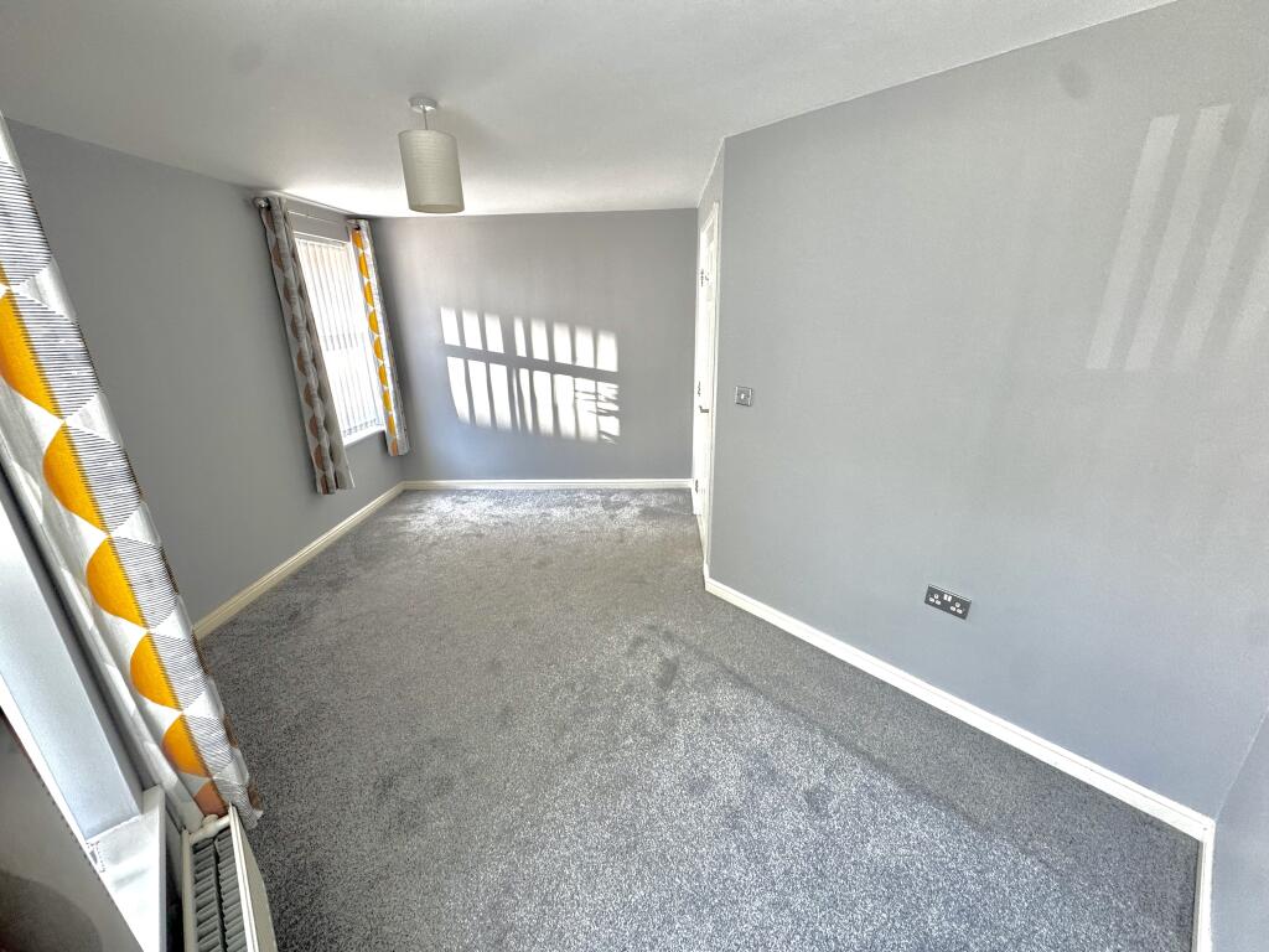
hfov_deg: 102.1
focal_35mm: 14
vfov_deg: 85.7
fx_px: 513
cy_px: 476
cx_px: 634
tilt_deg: -18.7
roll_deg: +0.9
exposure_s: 1/99
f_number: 2.2
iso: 160
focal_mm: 2.22
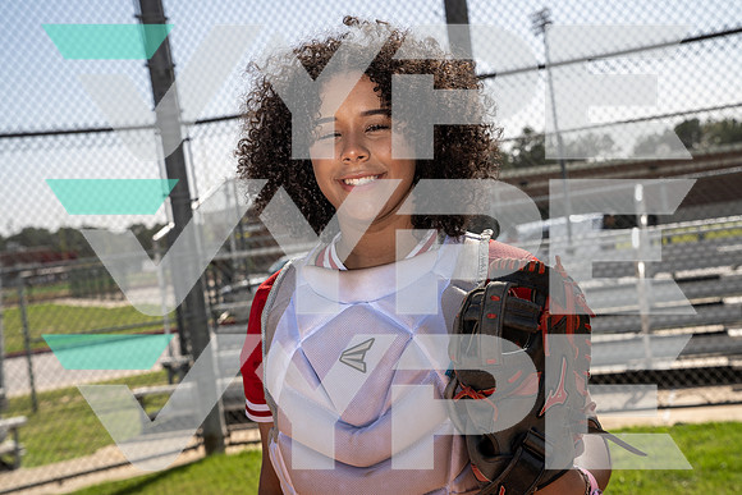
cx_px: 371
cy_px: 248
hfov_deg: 34.5
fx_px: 1196
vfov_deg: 23.4
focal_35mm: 58
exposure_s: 1/250
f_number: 7.1
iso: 100
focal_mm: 58
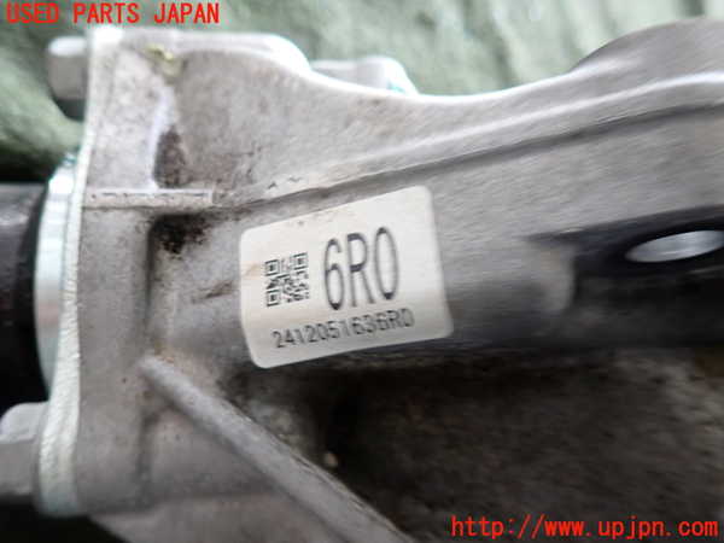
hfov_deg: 69.4
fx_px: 523
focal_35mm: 25
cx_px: 362
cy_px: 272
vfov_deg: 54.9
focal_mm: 4.5
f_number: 2
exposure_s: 1/30
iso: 200
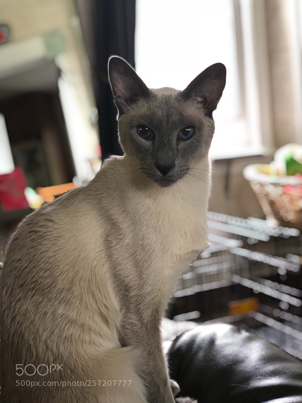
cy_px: 202
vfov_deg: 36.8
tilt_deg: -6.0
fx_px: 605
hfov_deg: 28.0
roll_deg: +4.5
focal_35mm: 52
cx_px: 151
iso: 160
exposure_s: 1/24
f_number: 2.4
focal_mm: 6
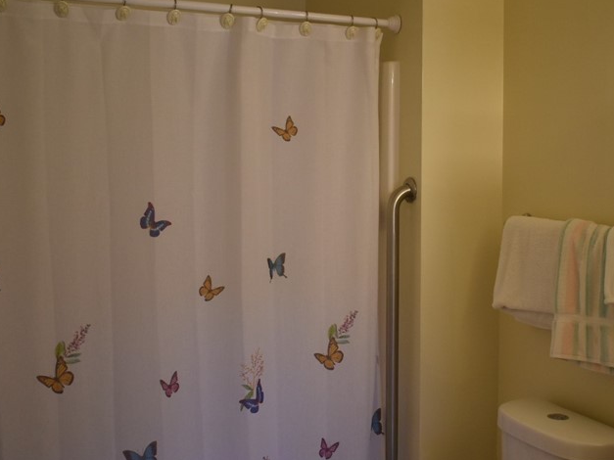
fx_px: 798
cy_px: 254
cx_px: 408
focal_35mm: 45
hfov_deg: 41.5
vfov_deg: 32.1
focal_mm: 18
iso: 800
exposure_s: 1/160
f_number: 3.5
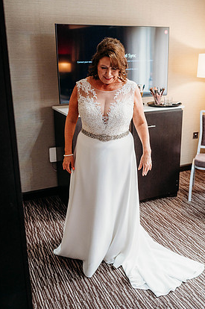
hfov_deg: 35.0
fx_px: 325
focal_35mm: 38
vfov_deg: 50.7
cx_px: 108
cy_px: 149
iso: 1100
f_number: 2.8
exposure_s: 1/200
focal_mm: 35
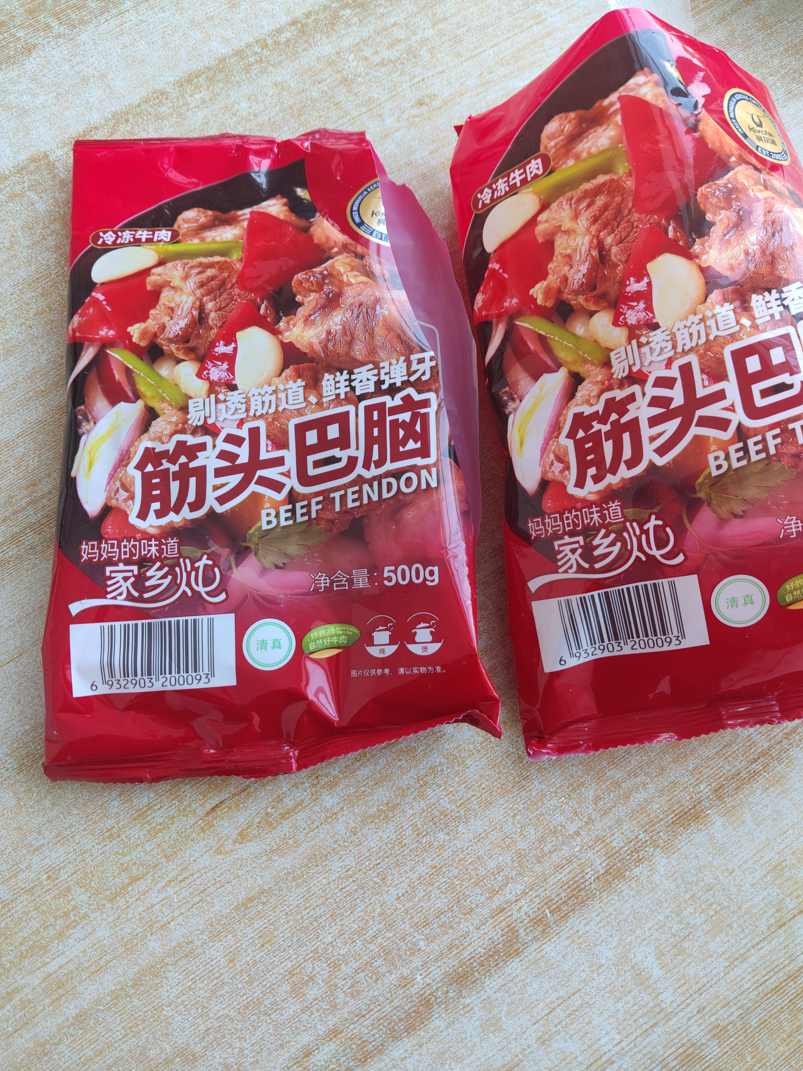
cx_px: 402
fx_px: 804
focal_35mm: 26
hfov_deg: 53.1
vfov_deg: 67.3
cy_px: 536
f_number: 1.88
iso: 428
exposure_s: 1/100
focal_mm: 4.84
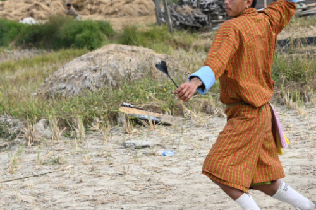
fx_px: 1614
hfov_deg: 11.2
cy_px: 28
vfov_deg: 7.4
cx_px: 228
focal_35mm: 184
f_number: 9
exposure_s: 1/1000
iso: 1250
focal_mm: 92
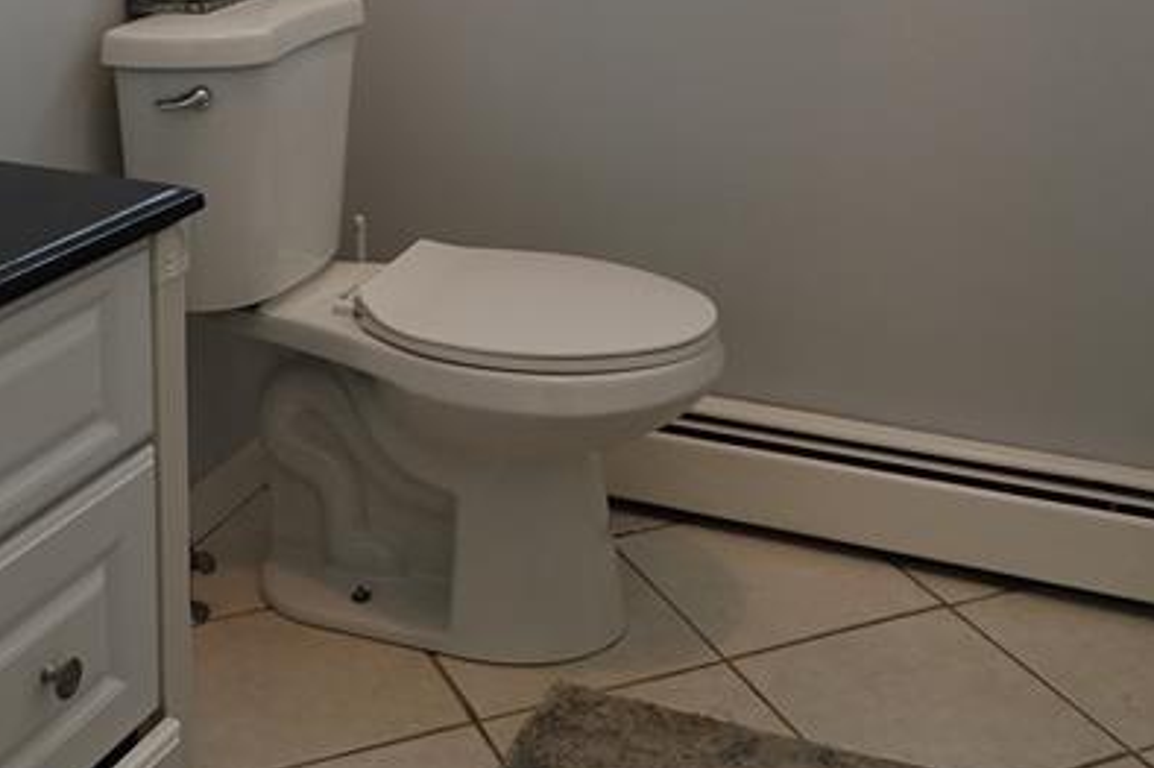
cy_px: -64
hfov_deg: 38.1
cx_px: 466
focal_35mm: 52
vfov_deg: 24.3
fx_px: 1665
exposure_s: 1/80
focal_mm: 7.6
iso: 400
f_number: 2.8
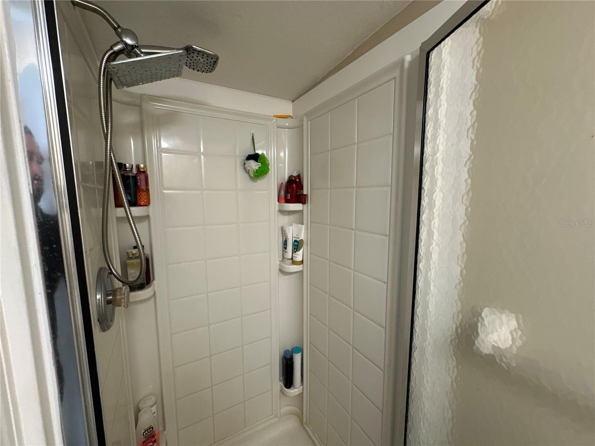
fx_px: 241
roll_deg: +0.3
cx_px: 298
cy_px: 223
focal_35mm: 14
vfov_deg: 85.7
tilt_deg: -6.3
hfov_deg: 102.1
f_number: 2.2
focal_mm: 2.22
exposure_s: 1/60
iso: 200
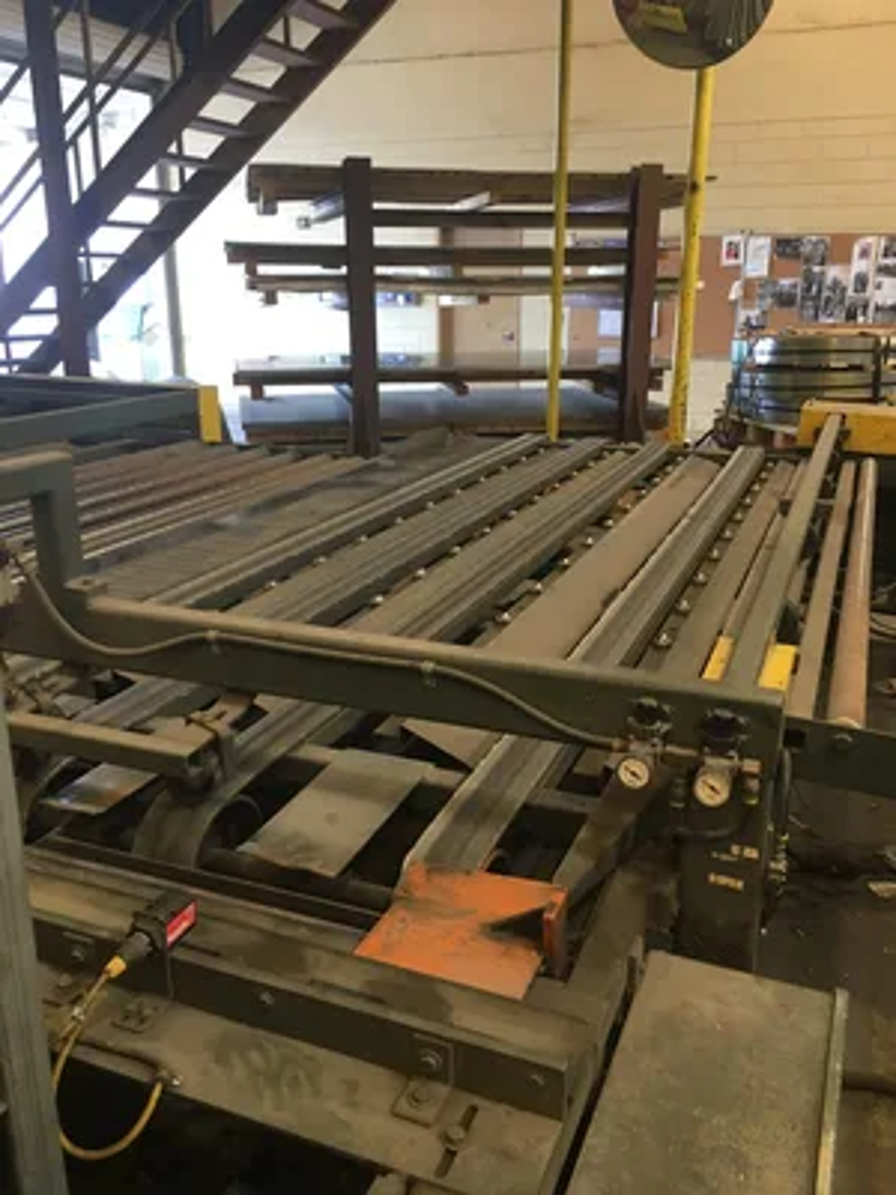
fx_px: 1001
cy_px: 598
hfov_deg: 48.2
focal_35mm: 29
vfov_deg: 61.7
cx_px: 448
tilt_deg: -17.8
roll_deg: -0.4
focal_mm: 4.15
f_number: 2.2
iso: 80
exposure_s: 1/30
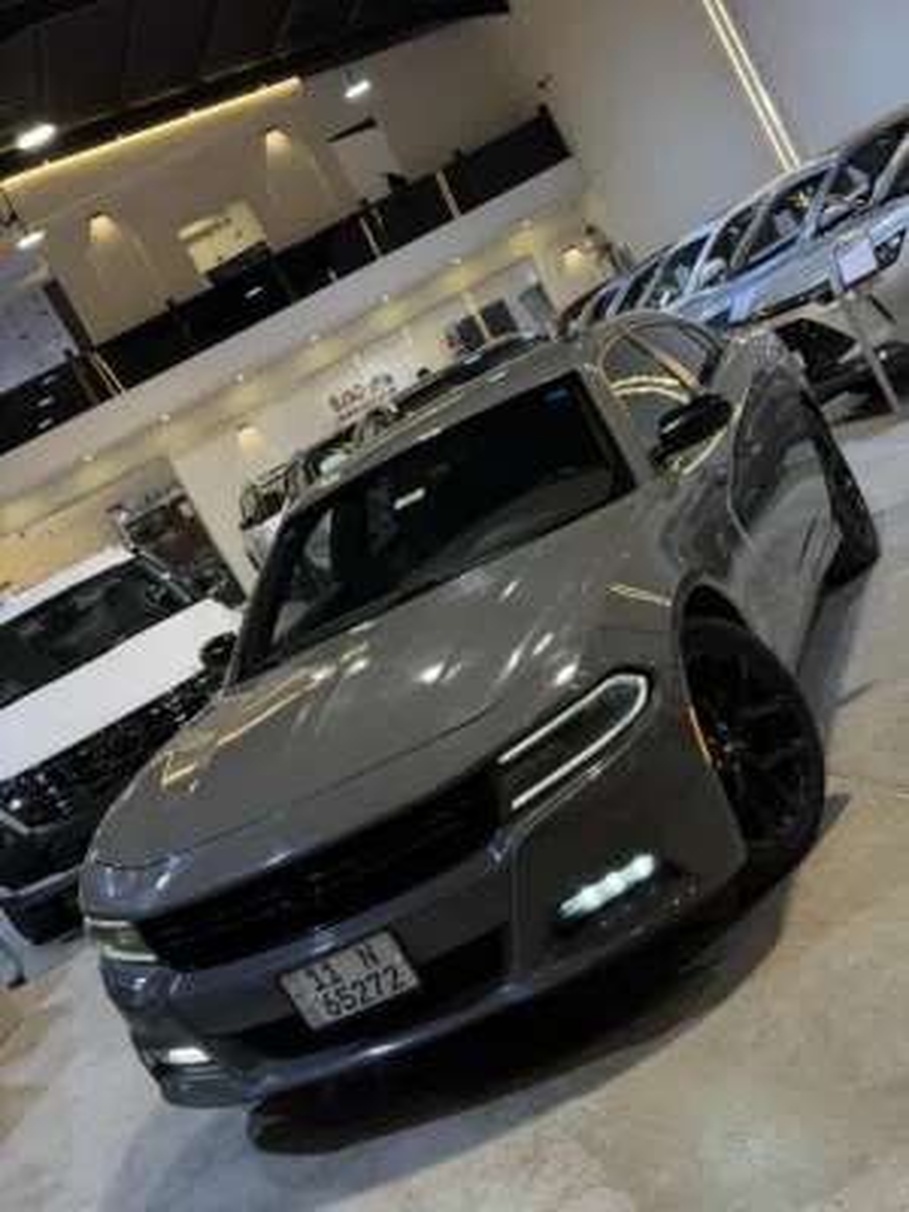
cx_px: 454
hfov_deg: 30.3
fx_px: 1681
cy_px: 606
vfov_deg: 39.7
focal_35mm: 48
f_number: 1.78
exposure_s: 1/98
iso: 125
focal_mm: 6.76
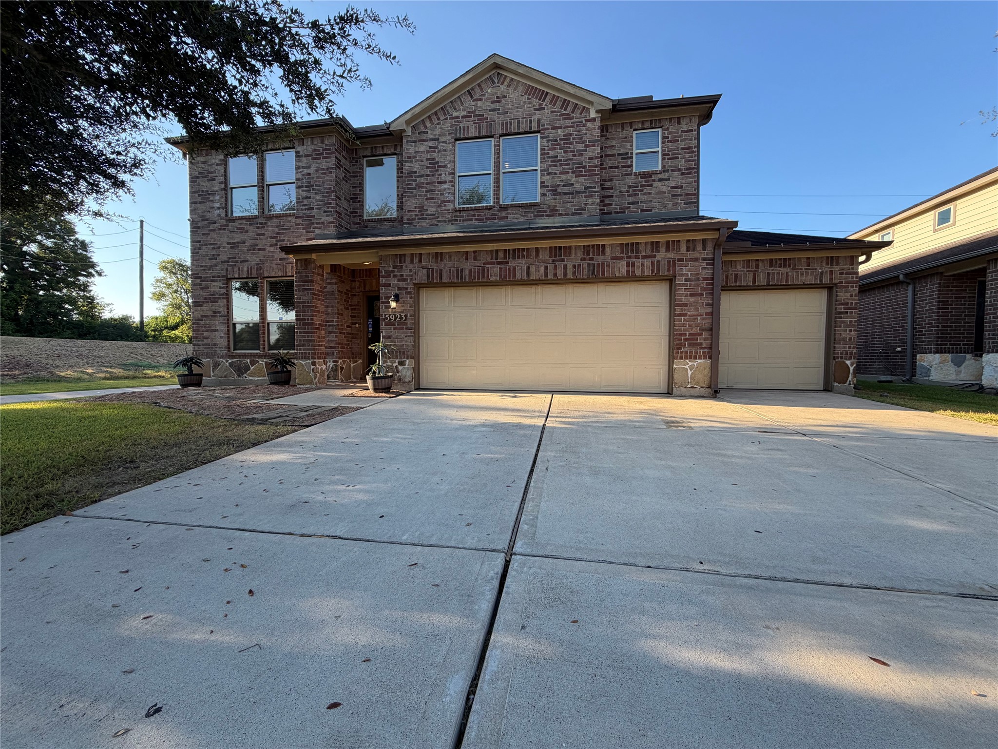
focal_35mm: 14
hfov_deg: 102.1
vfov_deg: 85.7
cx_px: 499
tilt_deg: +0.3
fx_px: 404
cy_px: 374
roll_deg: +0.3
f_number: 2.2
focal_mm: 2.22
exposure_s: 1/502
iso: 64
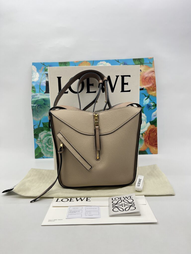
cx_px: 96
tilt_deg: -6.9
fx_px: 191
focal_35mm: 26
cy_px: 127
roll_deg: +0.5
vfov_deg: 67.3
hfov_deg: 53.1
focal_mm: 5.7
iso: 32
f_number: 1.5
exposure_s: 1/100
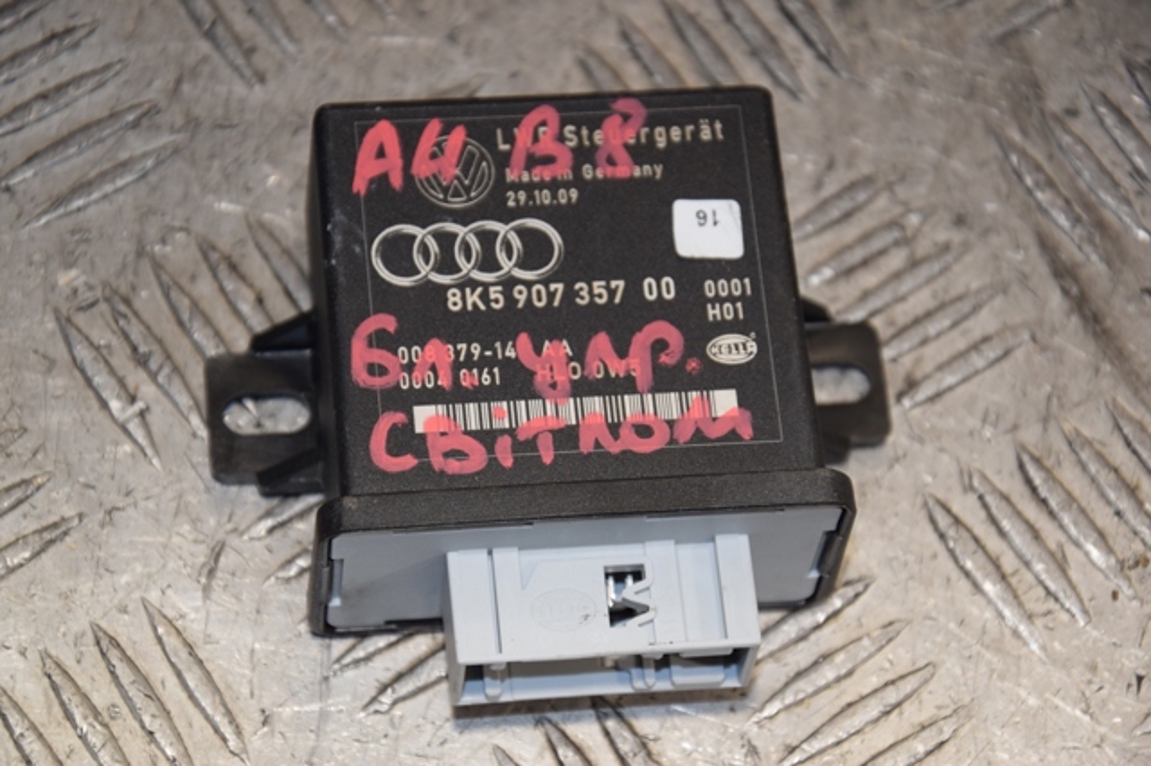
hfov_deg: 14.9
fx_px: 4410
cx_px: 576
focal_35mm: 138
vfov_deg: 9.9
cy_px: 383
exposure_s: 1/200
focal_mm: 92
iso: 800
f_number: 7.1
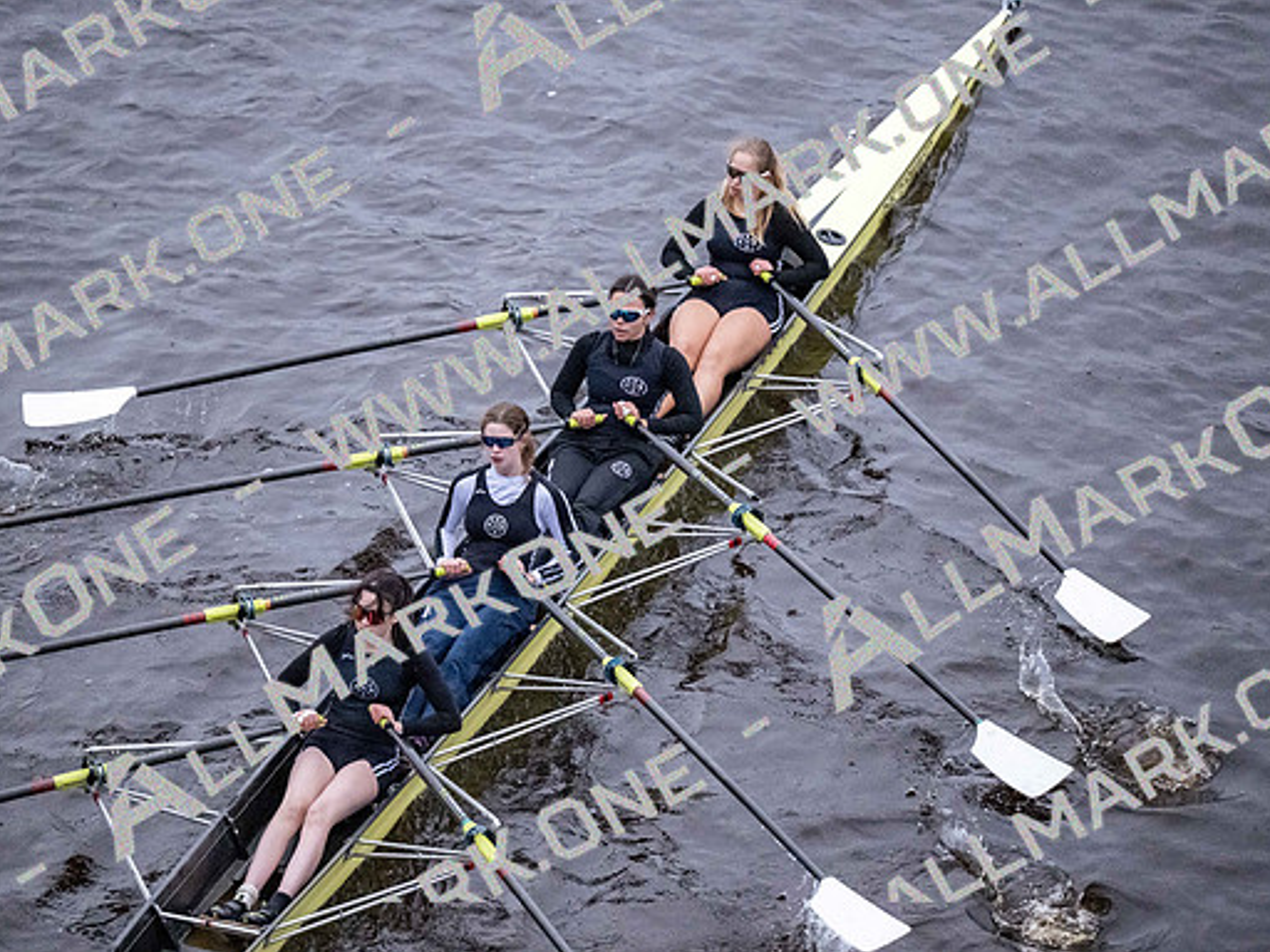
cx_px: 610
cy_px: 477
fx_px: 7998
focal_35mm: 218
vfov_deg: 6.8
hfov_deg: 9.1
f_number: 2.8
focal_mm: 200
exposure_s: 1/1600
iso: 10000
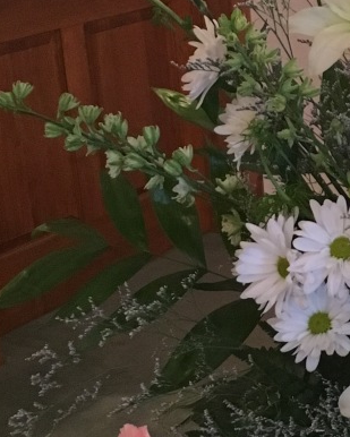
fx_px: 1294
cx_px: 485
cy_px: 186
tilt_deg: -17.0
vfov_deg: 19.2
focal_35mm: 100
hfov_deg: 14.6
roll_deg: +2.3
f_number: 2.2
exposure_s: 1/15
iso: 250
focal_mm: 4.15
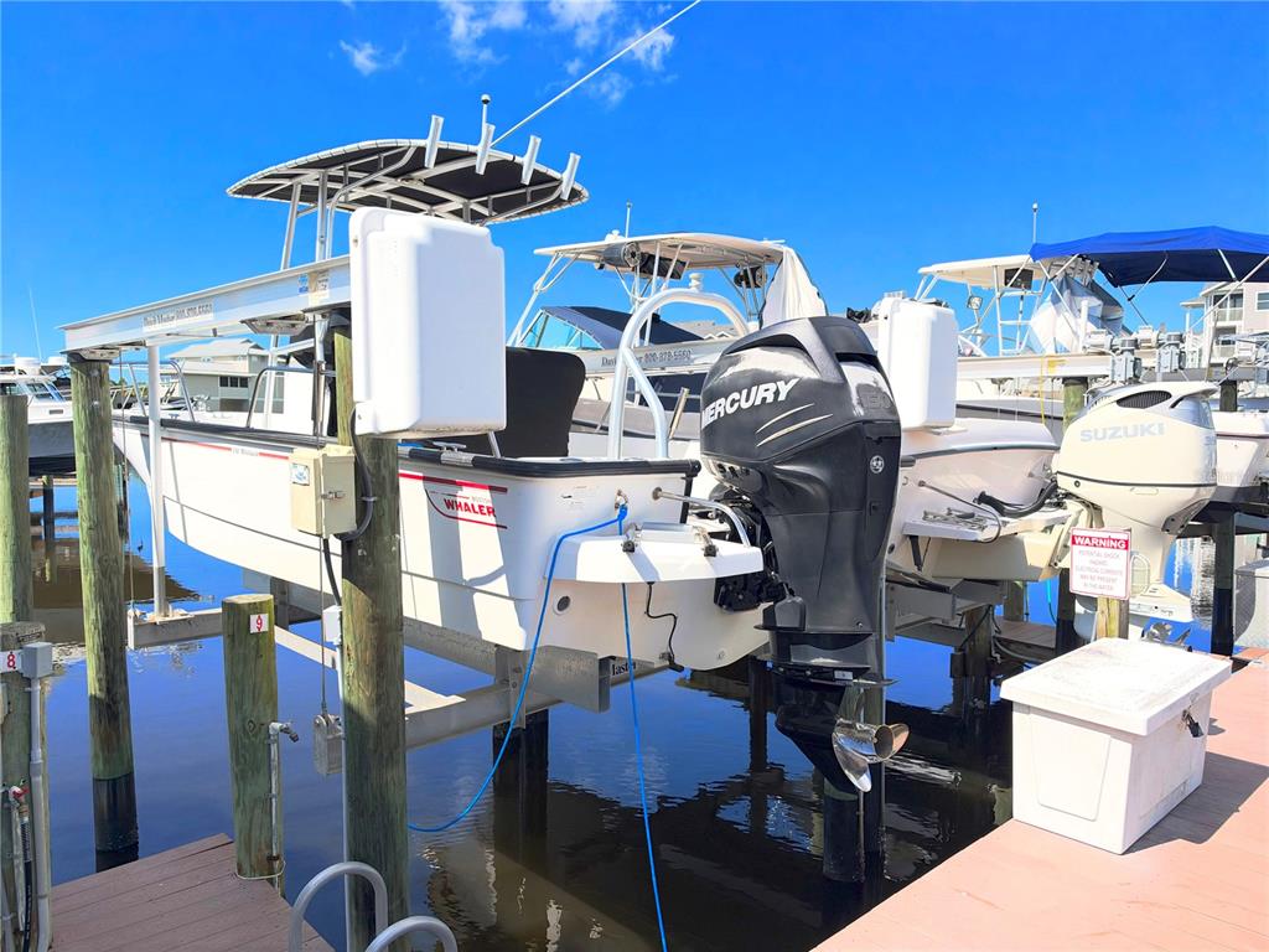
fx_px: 880
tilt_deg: -3.8
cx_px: 634
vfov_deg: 56.8
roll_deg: -0.2
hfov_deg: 71.6
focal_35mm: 24
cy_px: 476
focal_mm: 6.93
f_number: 1.8
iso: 64
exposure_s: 1/6024
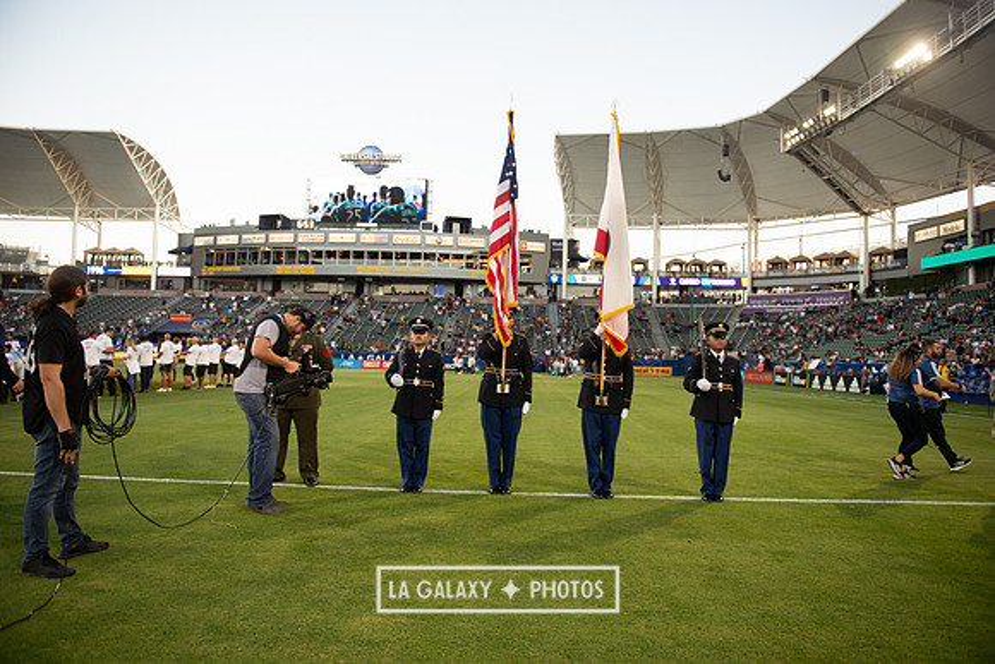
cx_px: 498
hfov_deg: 73.7
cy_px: 332
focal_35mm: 24
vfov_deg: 53.2
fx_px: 663
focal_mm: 24
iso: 900
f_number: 2.8
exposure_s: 1/640
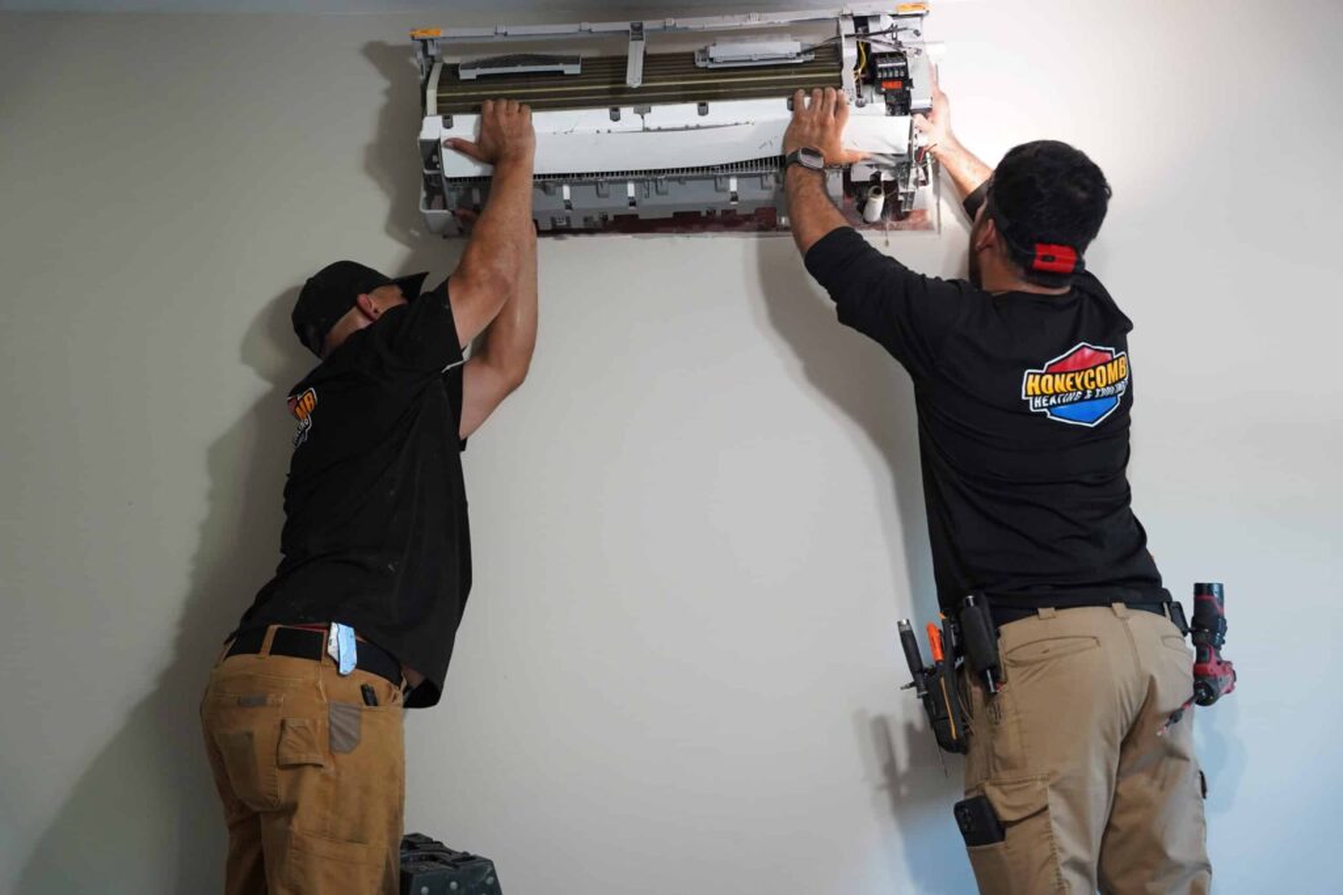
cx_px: 672
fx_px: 1507
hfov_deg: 48.0
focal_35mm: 40
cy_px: 448
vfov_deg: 33.1
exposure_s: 1/160
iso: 3200
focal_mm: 40.4
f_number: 2.8
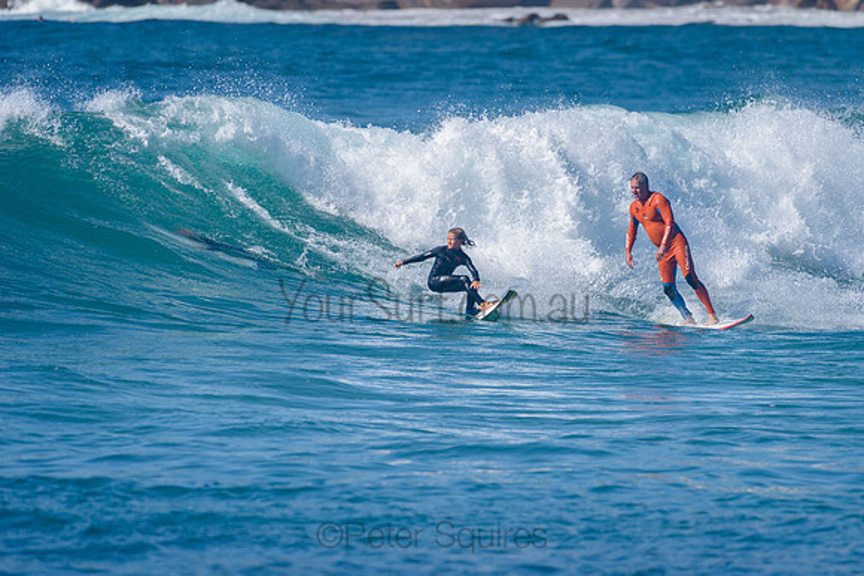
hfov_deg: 3.4
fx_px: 14710
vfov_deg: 2.2
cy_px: 238
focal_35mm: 613
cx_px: 529
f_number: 5.6
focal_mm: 500
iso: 160
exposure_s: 1/2000
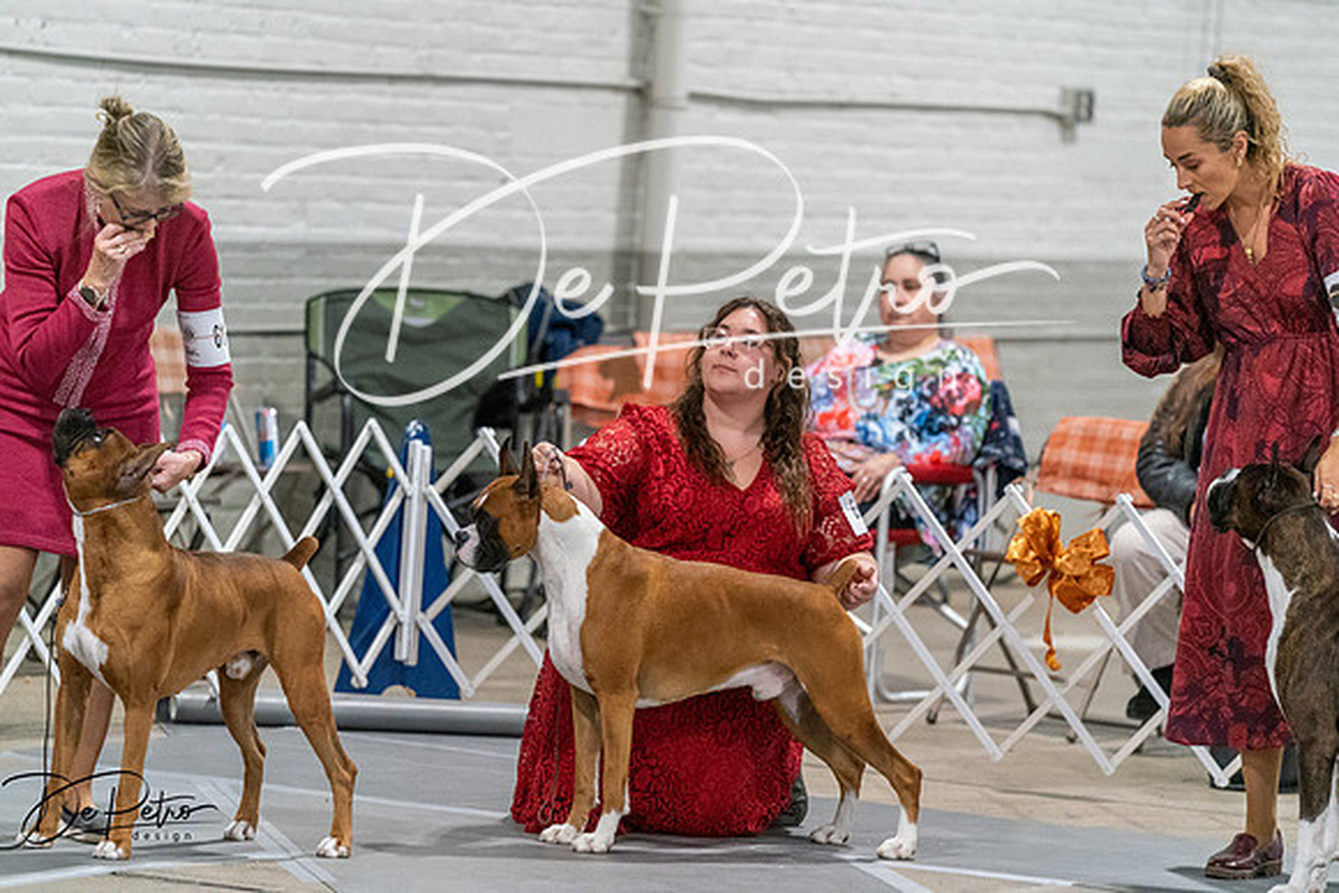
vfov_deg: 6.9
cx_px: 670
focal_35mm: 200
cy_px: 446
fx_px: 7440
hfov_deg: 10.3
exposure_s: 1/250
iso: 6400
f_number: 3.5
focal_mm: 200
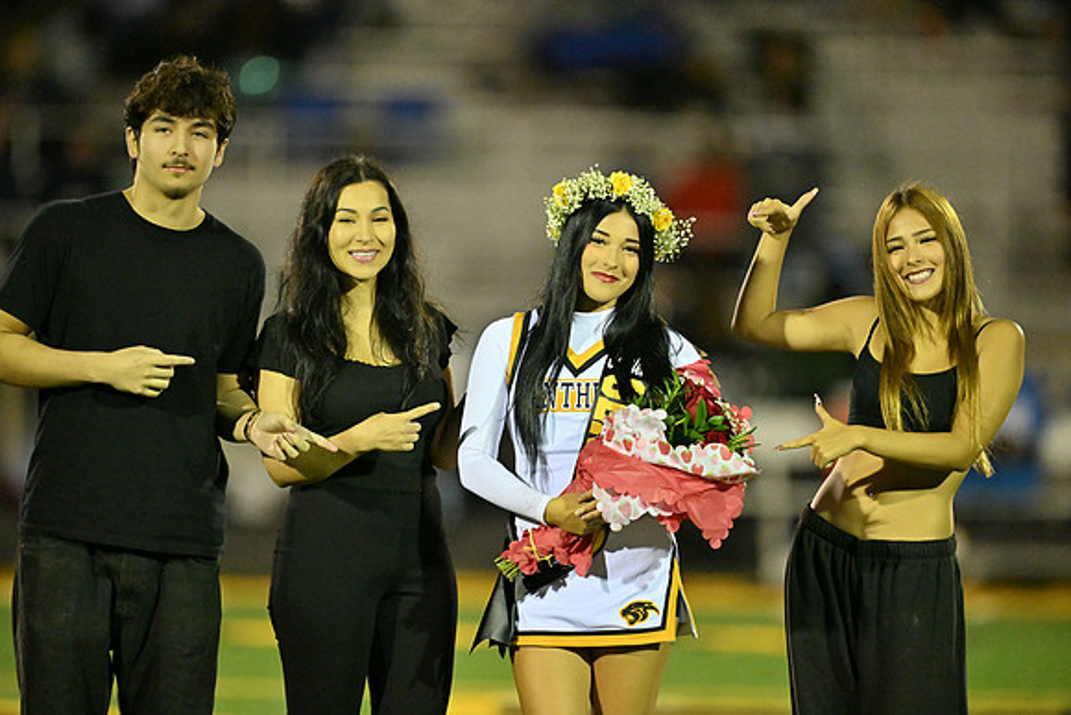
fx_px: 11902
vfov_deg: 3.4
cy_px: 358
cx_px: 536
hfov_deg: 5.2
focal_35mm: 400
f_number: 2.8
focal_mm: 400
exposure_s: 1/1000
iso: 3200
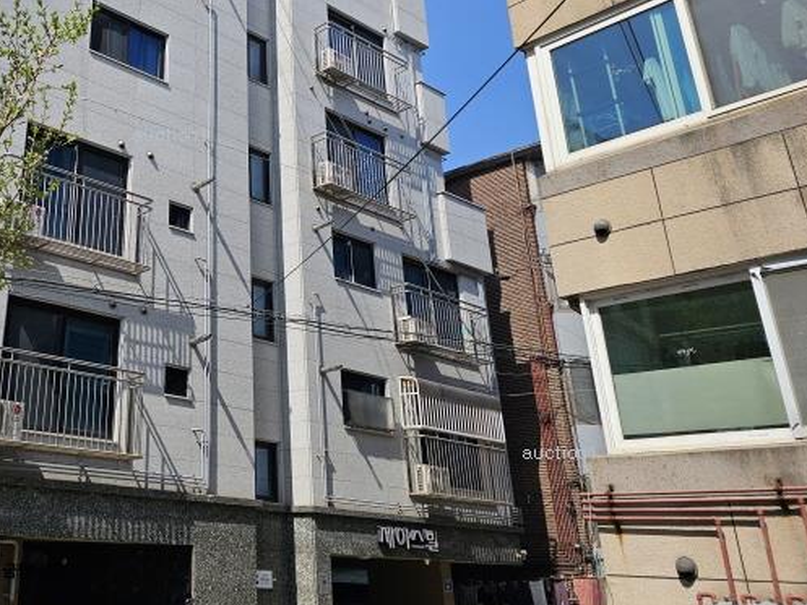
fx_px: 863
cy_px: 146
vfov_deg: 37.7
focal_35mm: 37
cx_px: 169
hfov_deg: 47.6
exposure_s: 1/907
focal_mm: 6.3
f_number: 1.7
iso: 10
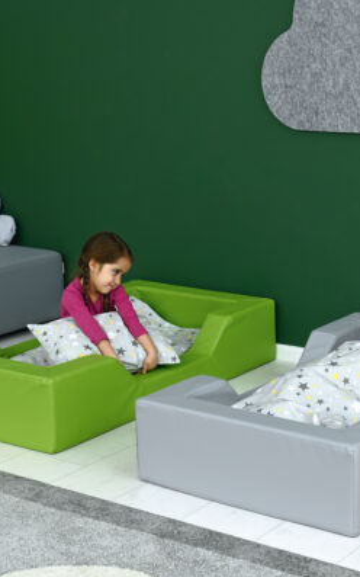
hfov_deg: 17.5
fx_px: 1162
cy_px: 289
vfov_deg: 27.9
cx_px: 260
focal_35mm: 74
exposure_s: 1/80
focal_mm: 48
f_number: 7.1
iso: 64
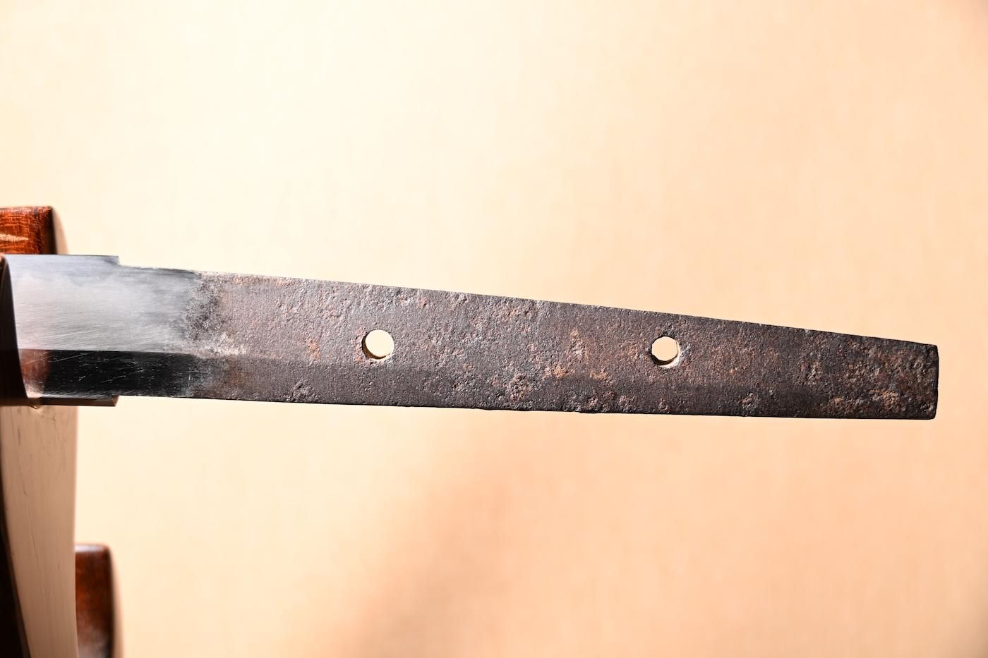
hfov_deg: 35.9
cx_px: 494
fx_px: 1523
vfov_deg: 24.4
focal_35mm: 56
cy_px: 329
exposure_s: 1/2
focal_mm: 37
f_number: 4.2
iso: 100
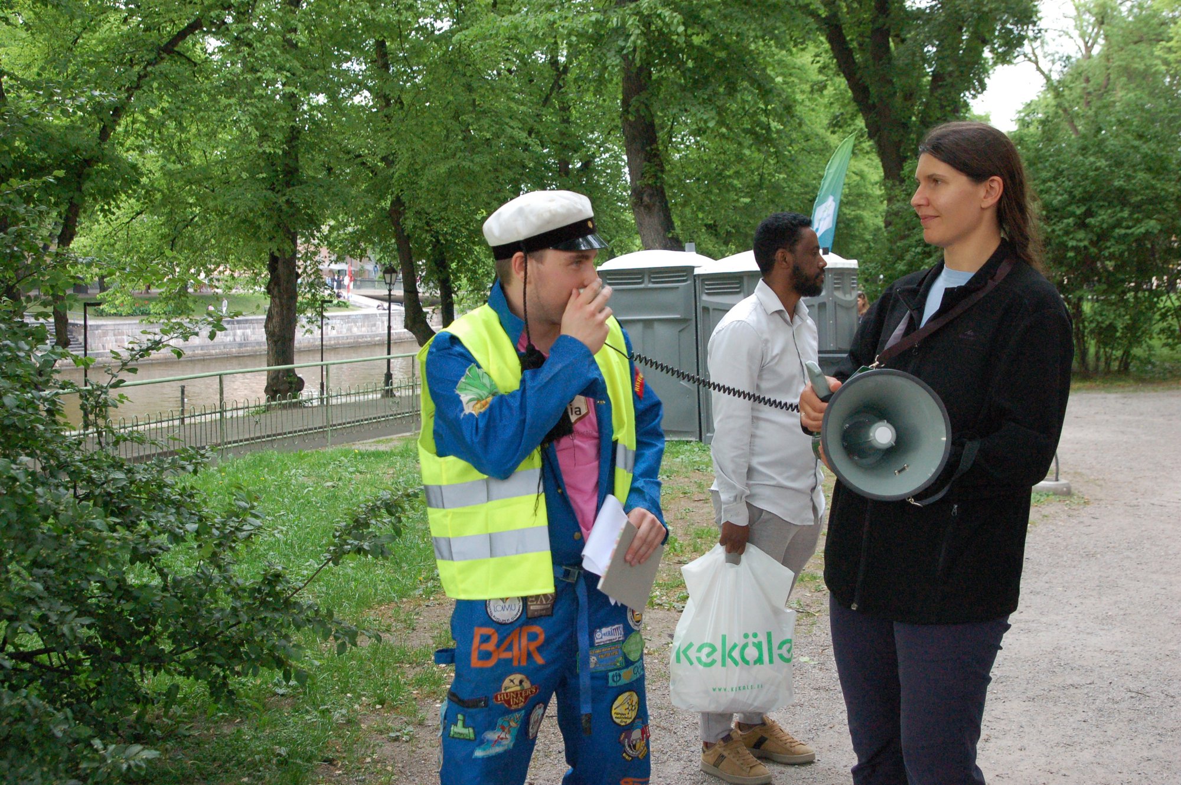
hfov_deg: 48.0
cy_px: 392
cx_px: 590
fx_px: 1328
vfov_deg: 33.0
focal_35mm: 40
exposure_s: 1/125
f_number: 7.1
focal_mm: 27
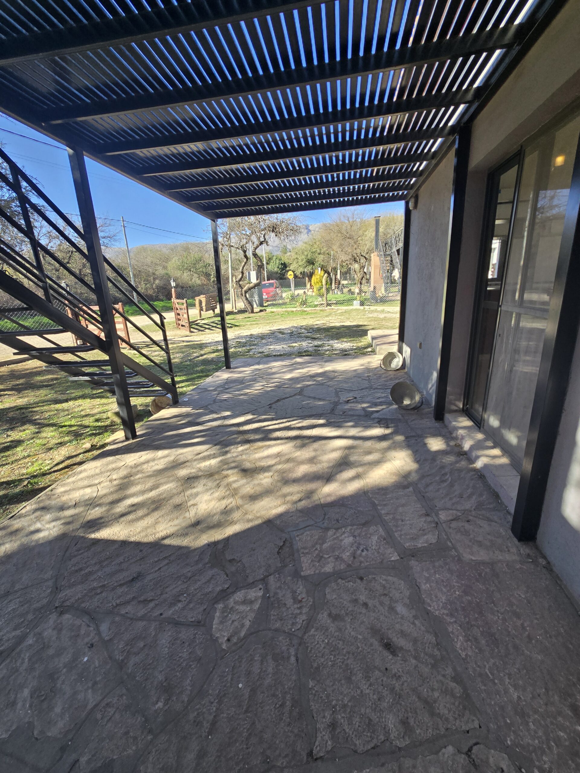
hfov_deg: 89.9
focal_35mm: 13
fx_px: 290
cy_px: 386
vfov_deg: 106.2
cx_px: 290
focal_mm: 2.2
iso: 50
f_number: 2.2
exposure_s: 1/387
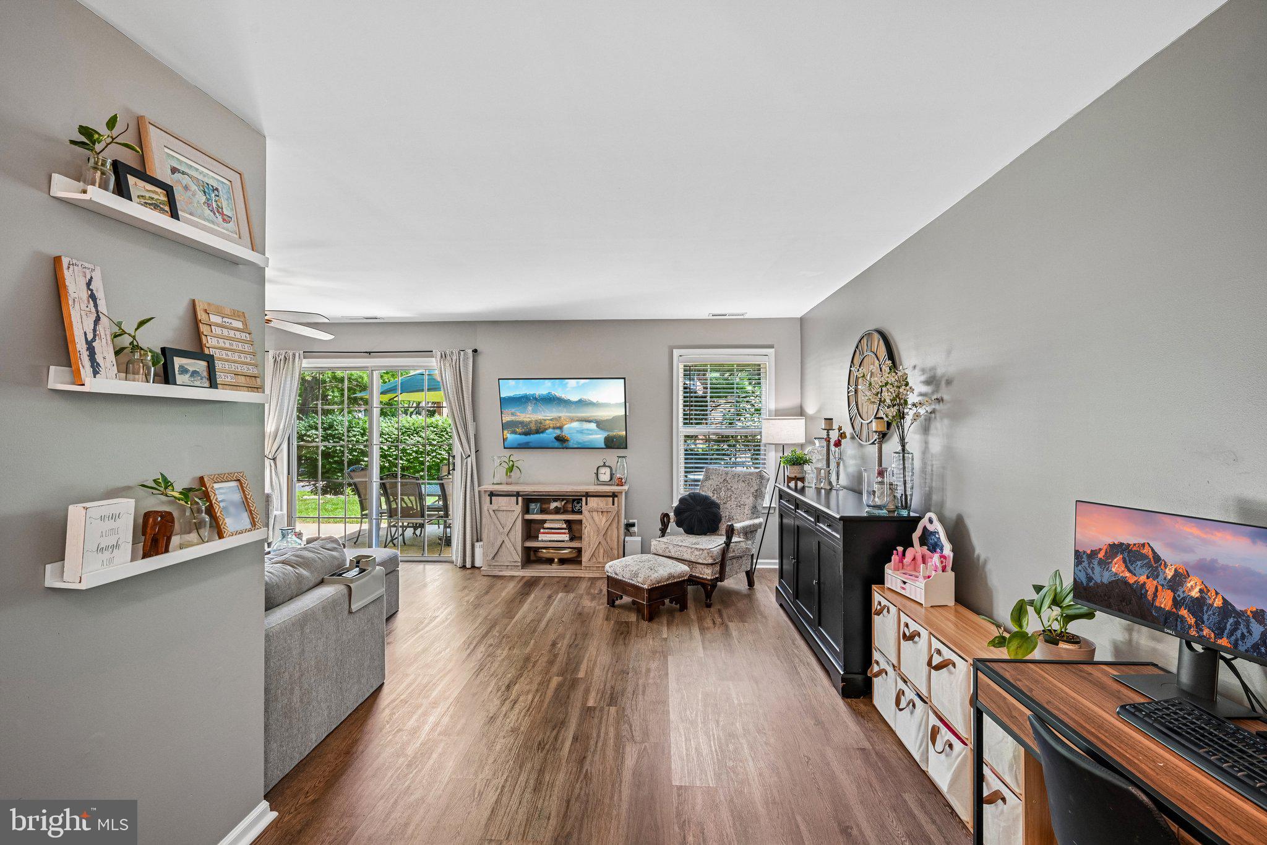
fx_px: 563
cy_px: 422
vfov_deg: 73.7
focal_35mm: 16
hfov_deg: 96.7
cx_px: 634
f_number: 8
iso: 800
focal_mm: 16
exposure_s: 1/15
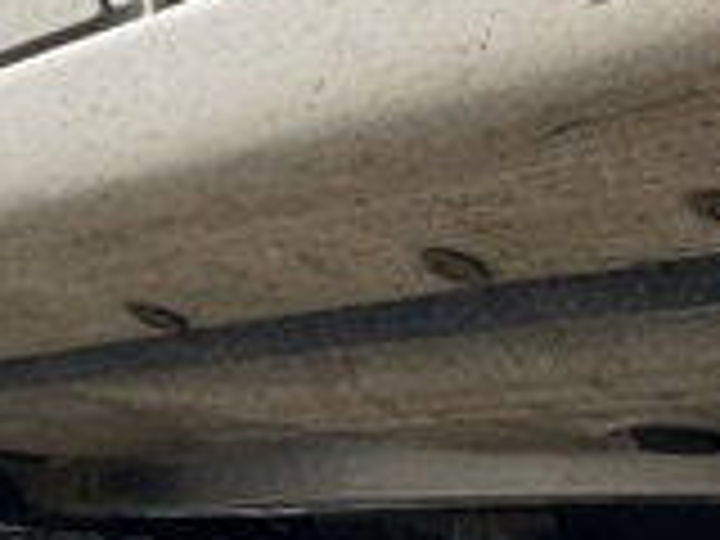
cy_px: 266
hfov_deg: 18.7
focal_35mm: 104
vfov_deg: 14.2
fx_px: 2163
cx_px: 572
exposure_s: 1/1600
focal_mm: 5.1
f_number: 1.6
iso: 50
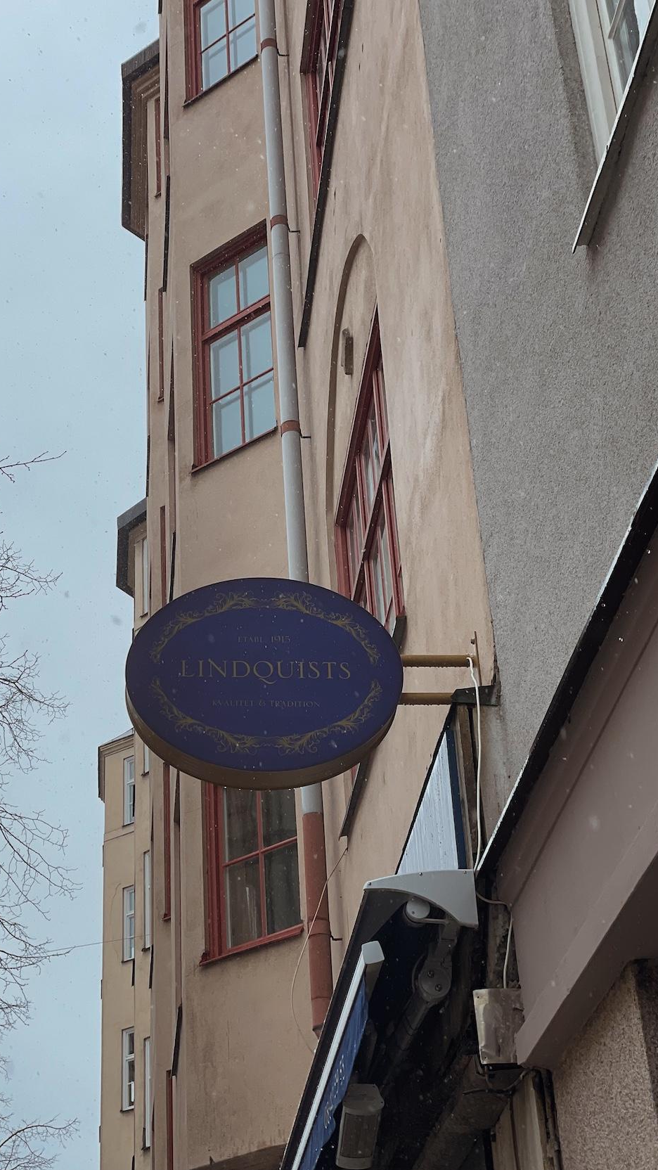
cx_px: 222
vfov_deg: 35.4
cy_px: 564
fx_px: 1830
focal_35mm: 59
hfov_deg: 20.3
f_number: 2
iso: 32
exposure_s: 1/421
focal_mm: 6
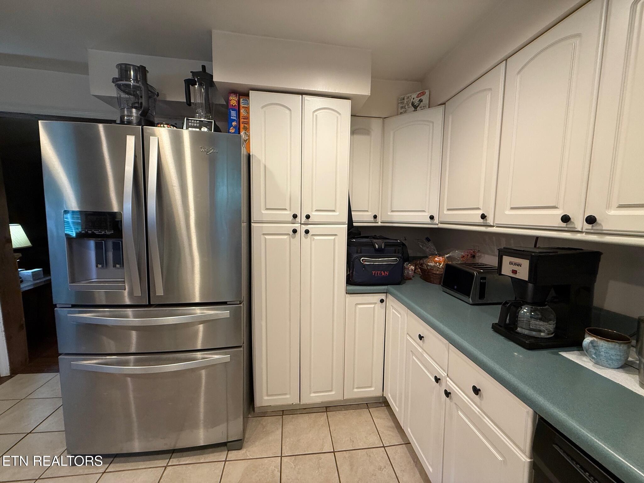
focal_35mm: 14
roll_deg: -0.7
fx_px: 260
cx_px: 322
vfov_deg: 85.7
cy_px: 242
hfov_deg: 102.1
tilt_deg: -5.8
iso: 200
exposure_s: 1/60
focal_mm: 2.22
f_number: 2.2
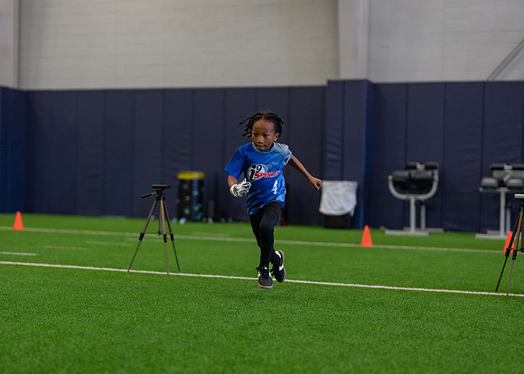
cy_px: 212
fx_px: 949
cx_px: 245
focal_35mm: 64
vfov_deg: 22.3
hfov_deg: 30.9
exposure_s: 1/1000
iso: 1000
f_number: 1.2
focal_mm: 50
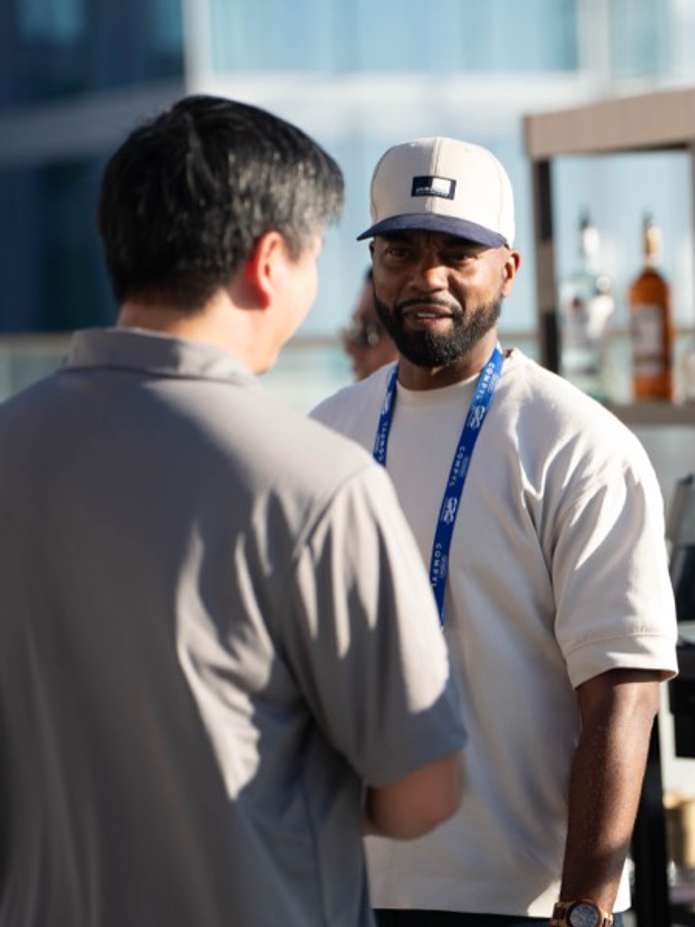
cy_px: 464
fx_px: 4606
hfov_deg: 8.6
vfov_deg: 11.5
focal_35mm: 172
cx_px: 601
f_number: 2.8
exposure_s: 1/800
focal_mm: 119
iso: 100
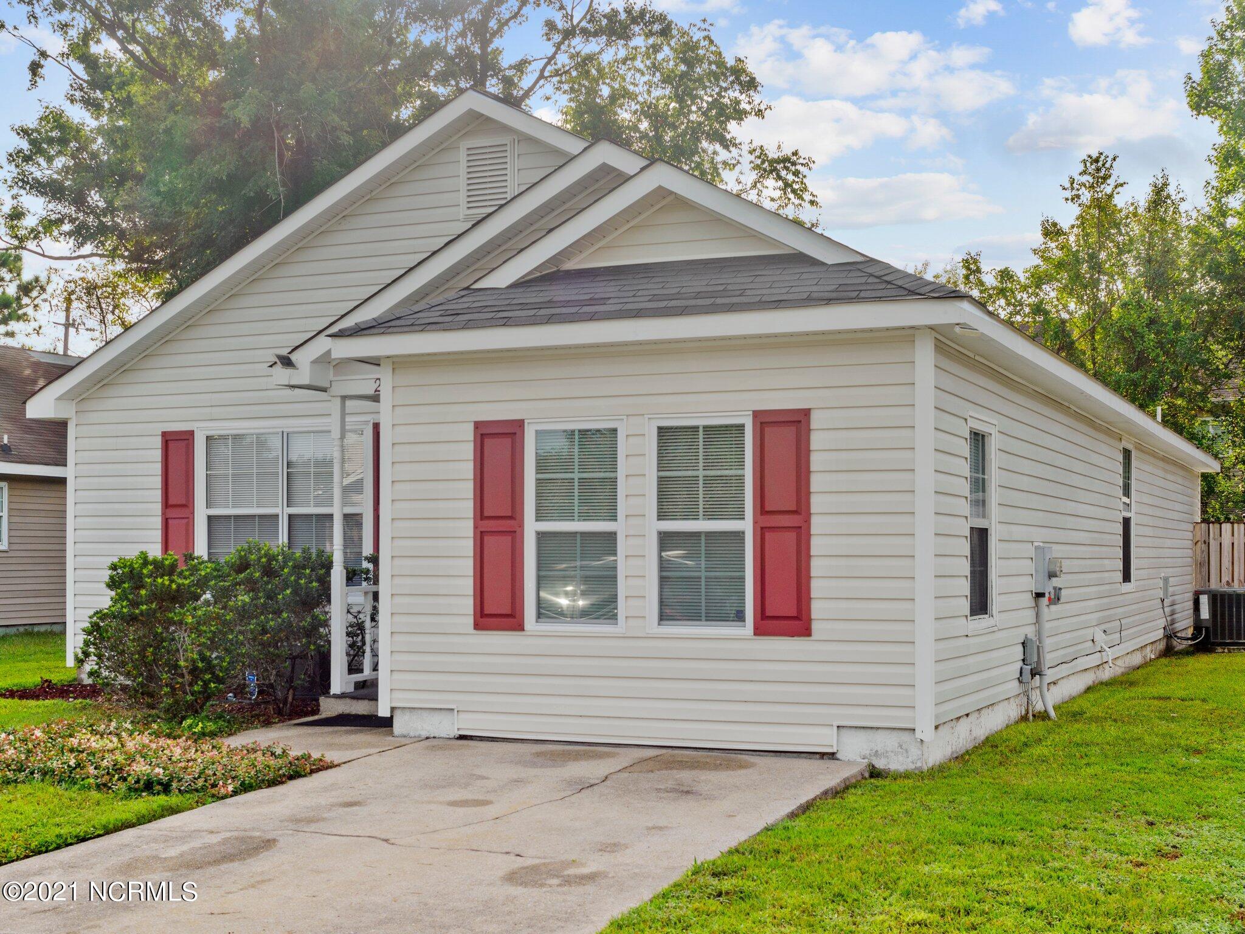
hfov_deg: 41.2
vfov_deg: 31.5
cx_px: 622
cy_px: 467
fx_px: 1654
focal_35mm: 46
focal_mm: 23
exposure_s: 1/320
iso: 200
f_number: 5.6
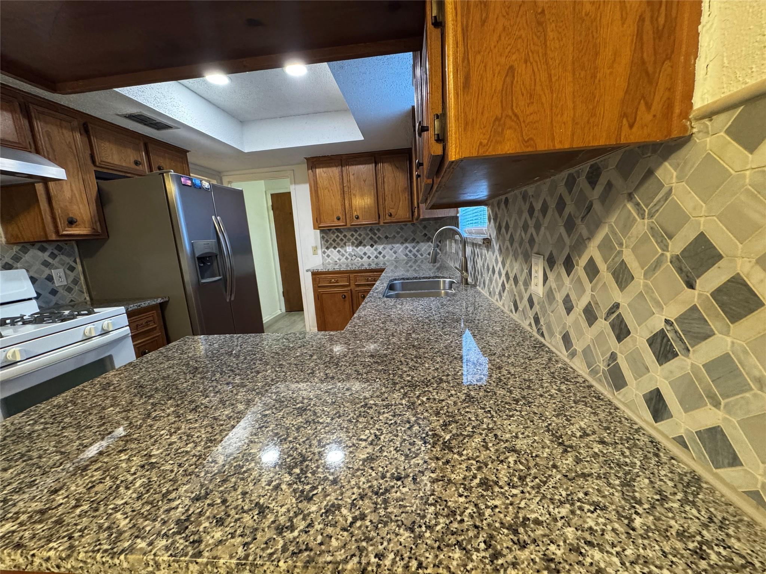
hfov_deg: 102.1
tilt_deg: -9.7
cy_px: 287
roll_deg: +4.3
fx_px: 310
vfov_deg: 85.7
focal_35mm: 14
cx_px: 383
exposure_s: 1/60
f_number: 2.2
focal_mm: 2.22
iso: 500
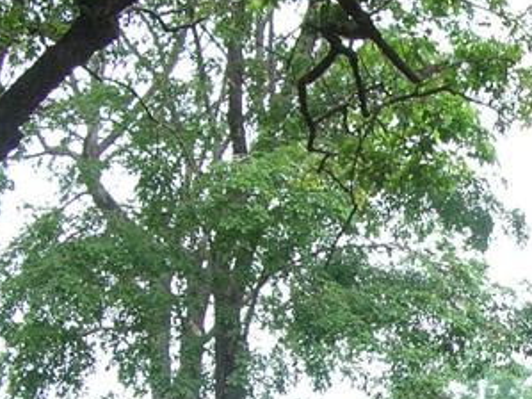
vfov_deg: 13.4
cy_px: 485
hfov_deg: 17.6
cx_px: 626
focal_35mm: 107
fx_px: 1644
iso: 50
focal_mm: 6.6
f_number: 3
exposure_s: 1/107
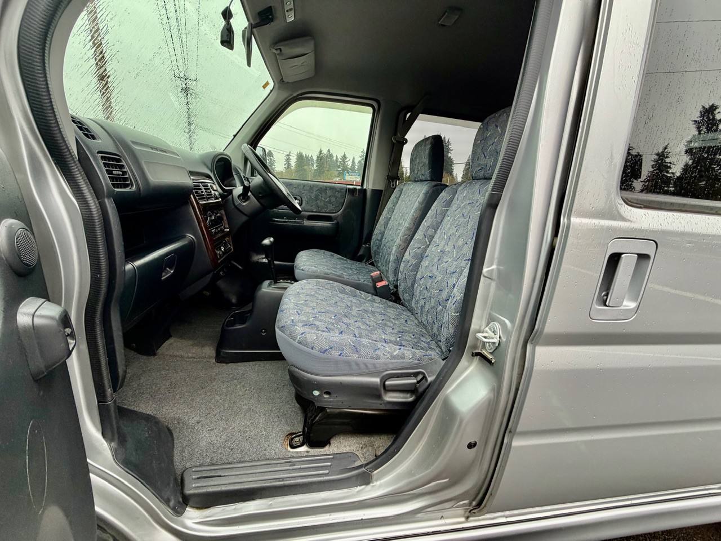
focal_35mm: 14
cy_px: 270
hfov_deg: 102.1
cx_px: 360
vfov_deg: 85.7
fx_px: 292
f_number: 2.2
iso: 160
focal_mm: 2.22
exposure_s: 1/121
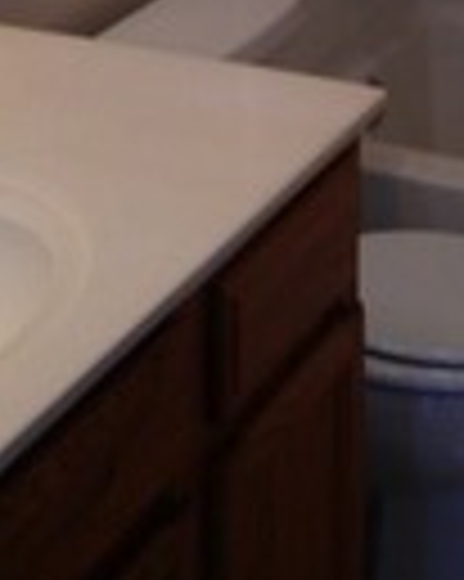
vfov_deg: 14.2
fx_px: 2062
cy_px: -468
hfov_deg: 12.8
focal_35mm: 120
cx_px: 374
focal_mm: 4.12
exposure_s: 1/22
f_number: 2.4
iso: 50
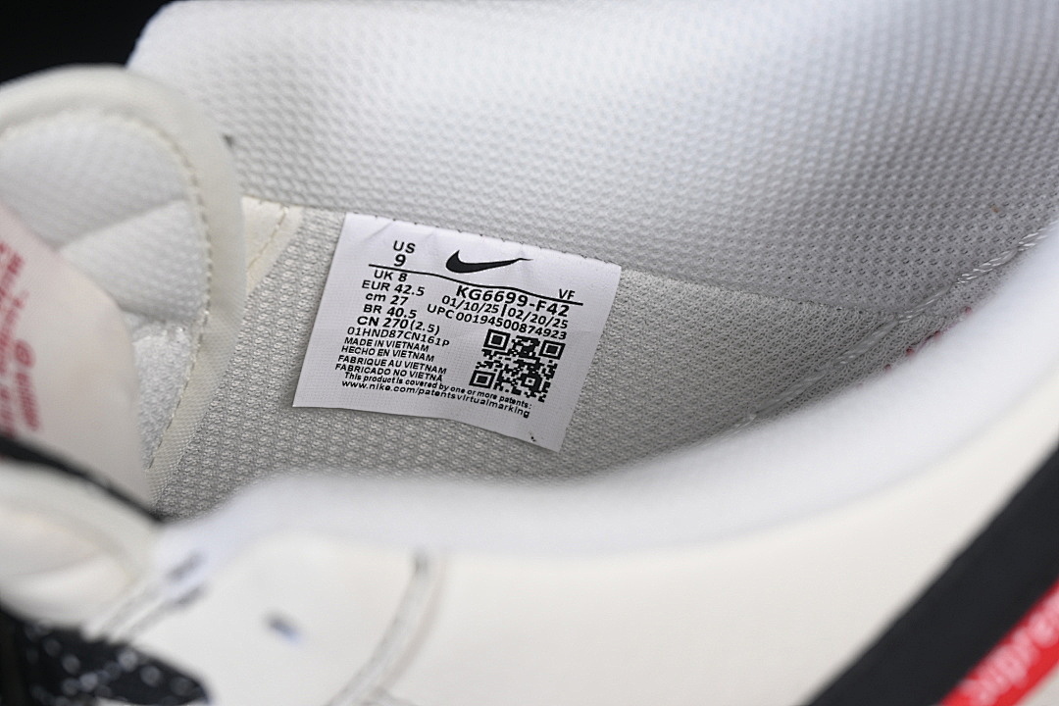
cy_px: 353
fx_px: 2206
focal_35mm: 75
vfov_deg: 18.2
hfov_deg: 27.0
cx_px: 530
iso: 160
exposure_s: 1/80
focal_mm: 50
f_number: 7.1
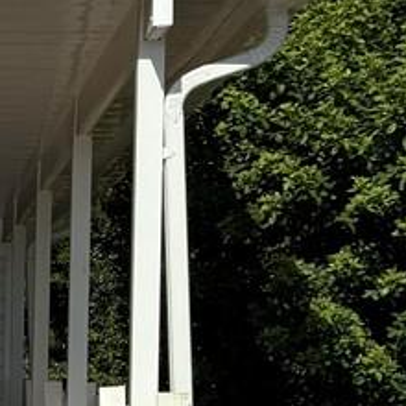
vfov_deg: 11.2
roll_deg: +0.5
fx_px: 2044
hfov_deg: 8.5
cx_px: -978
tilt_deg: -1.6
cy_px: 454
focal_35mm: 154
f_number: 1.78
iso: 80
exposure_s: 1/8130
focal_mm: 6.76
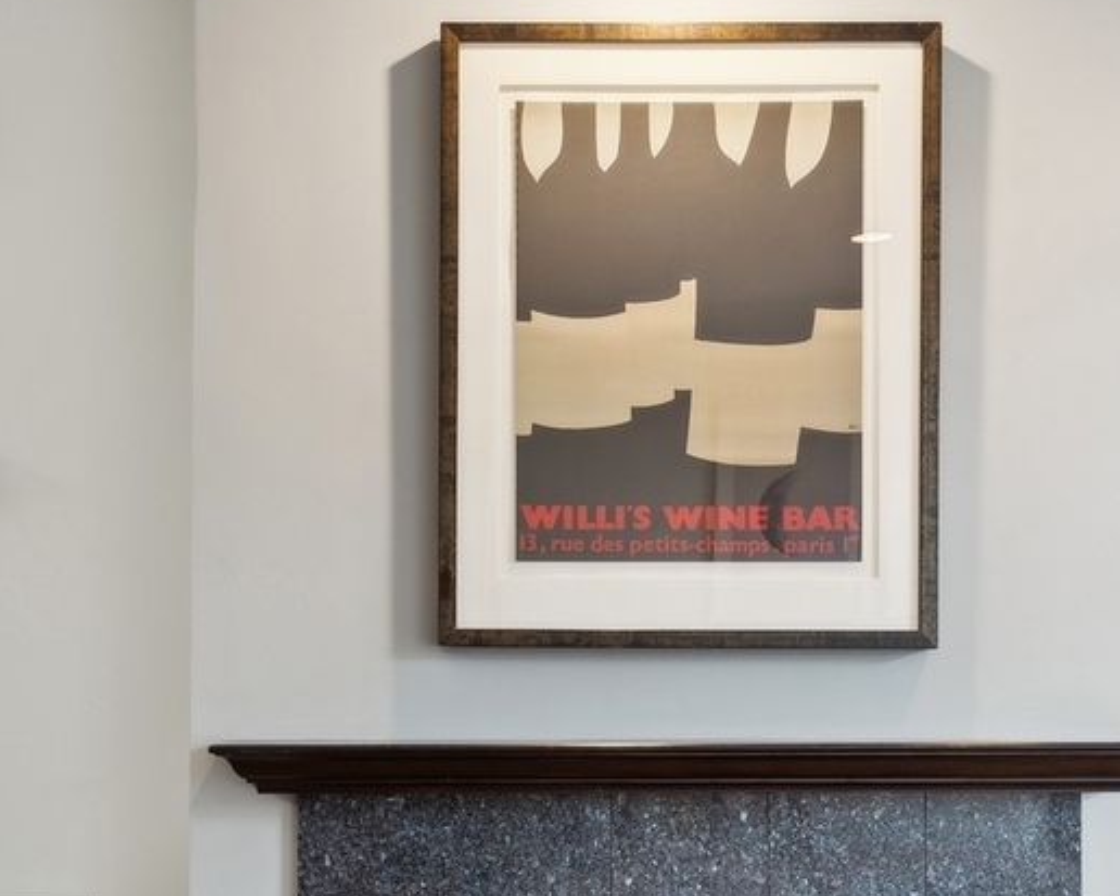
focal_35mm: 53
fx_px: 1757
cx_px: 506
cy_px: 722
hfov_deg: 35.3
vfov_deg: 28.0
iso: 320
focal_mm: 18
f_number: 8
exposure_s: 1/8
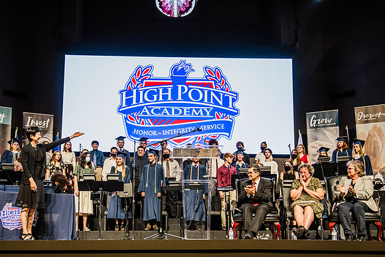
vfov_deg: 30.0
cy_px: 156
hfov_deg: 43.8
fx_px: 478
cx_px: 167
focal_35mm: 45
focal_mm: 36
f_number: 4.5
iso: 800
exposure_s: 1/100
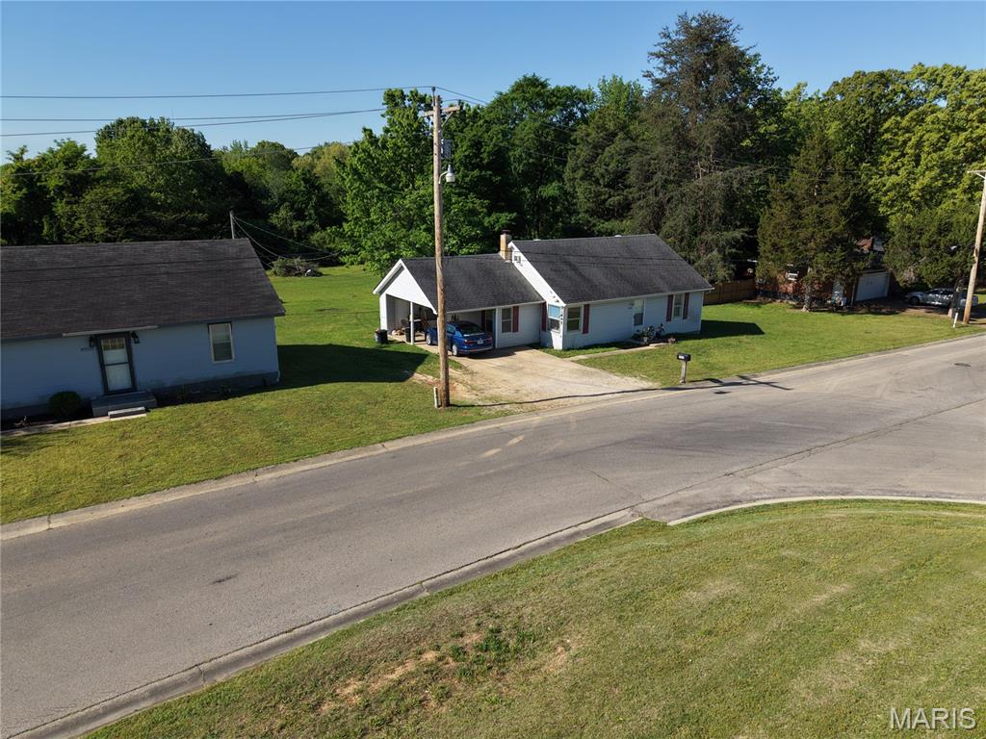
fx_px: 684
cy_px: 370
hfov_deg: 71.6
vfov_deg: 56.8
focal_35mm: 24
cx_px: 493
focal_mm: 8.67
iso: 140
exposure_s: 1/120
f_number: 1.8
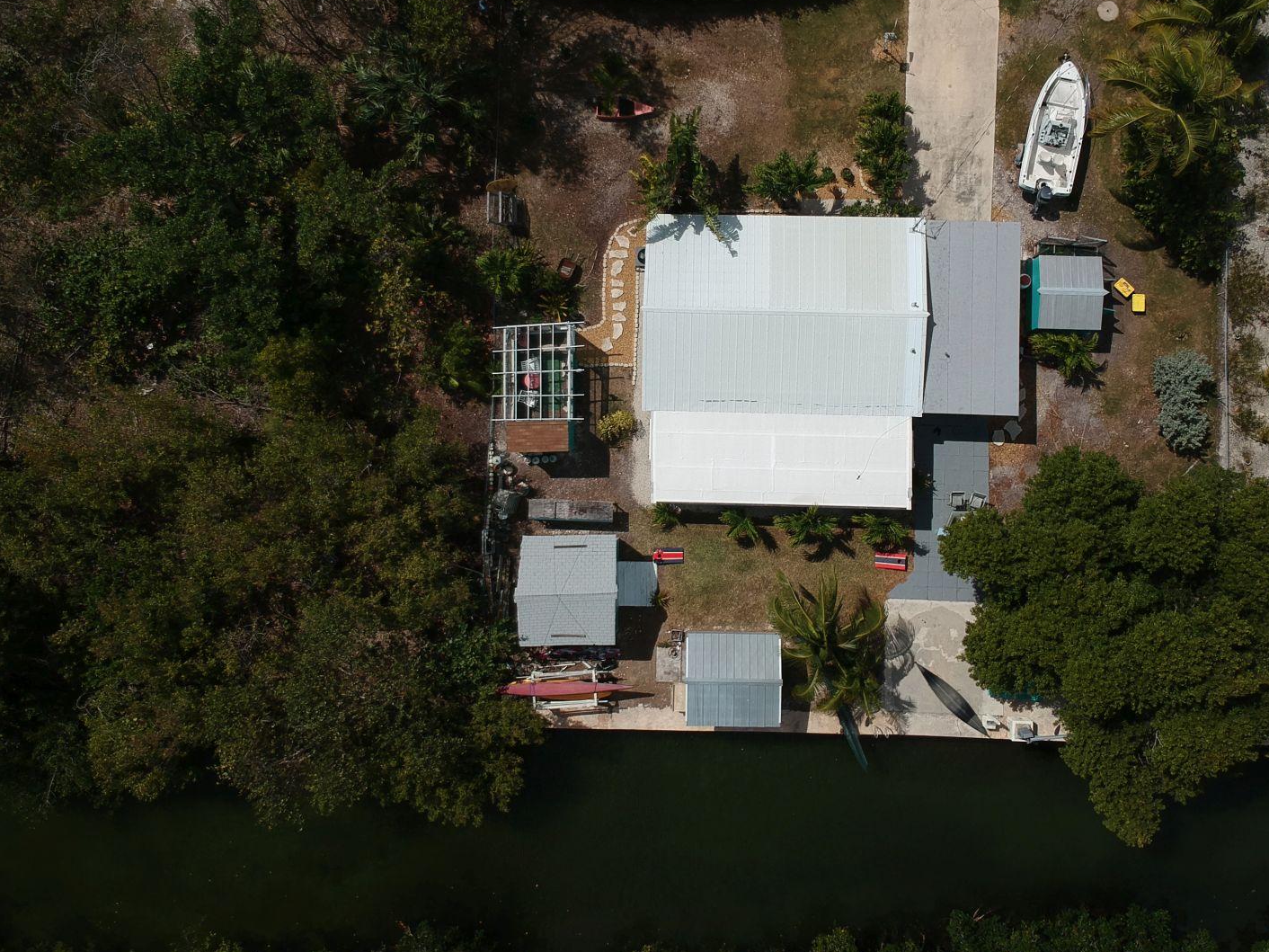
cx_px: 689
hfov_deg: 53.9
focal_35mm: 34
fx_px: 1246
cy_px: 389
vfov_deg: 41.6
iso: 100
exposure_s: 1/1600
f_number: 2.6
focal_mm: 4.49
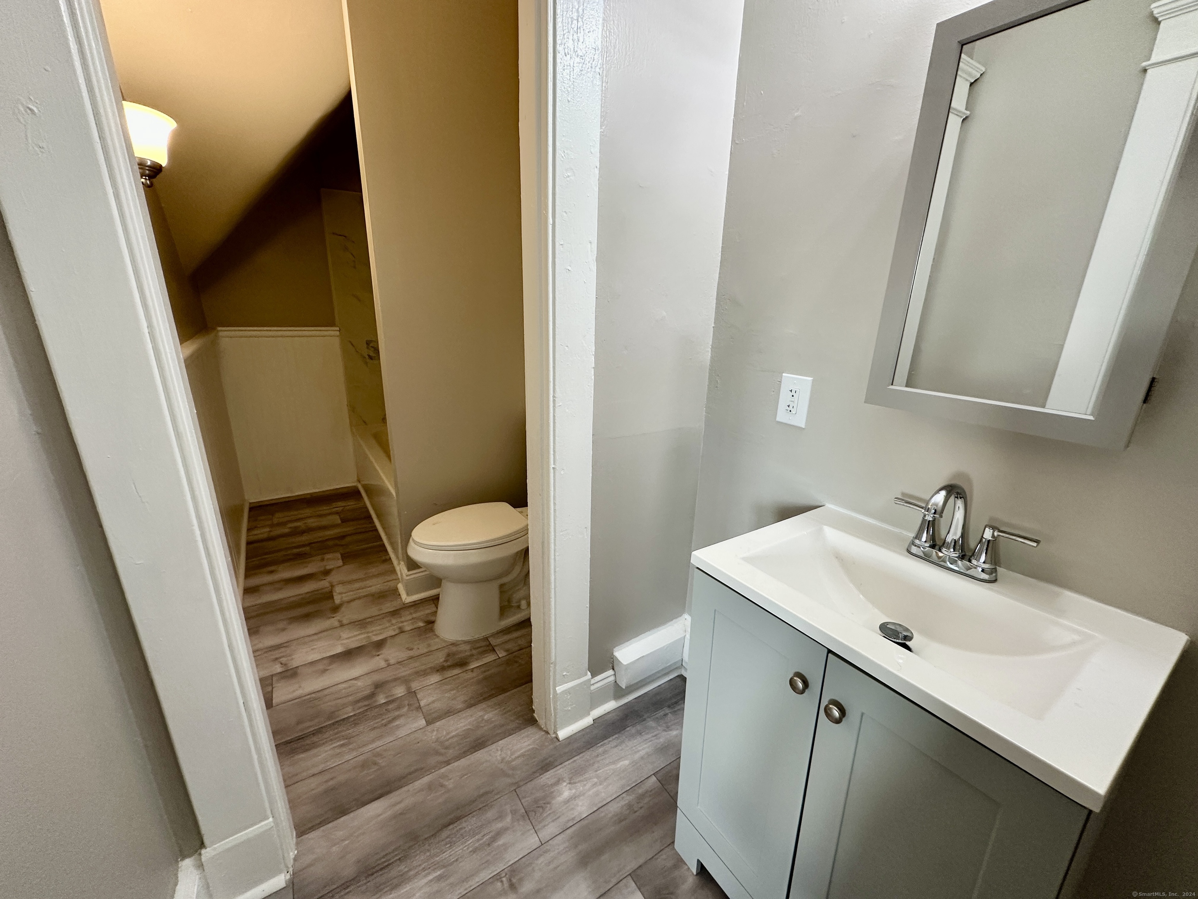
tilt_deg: -17.3
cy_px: 450
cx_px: 599
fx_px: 485
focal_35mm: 14
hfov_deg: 102.1
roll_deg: -1.8
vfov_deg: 85.7
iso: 160
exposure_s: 1/60
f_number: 2.2
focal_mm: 2.22
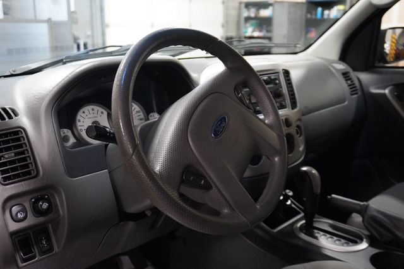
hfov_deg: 53.2
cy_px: 134
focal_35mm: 36
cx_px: 202
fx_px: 404
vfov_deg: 36.8
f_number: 4.5
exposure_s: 1/50
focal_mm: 24
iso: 6400
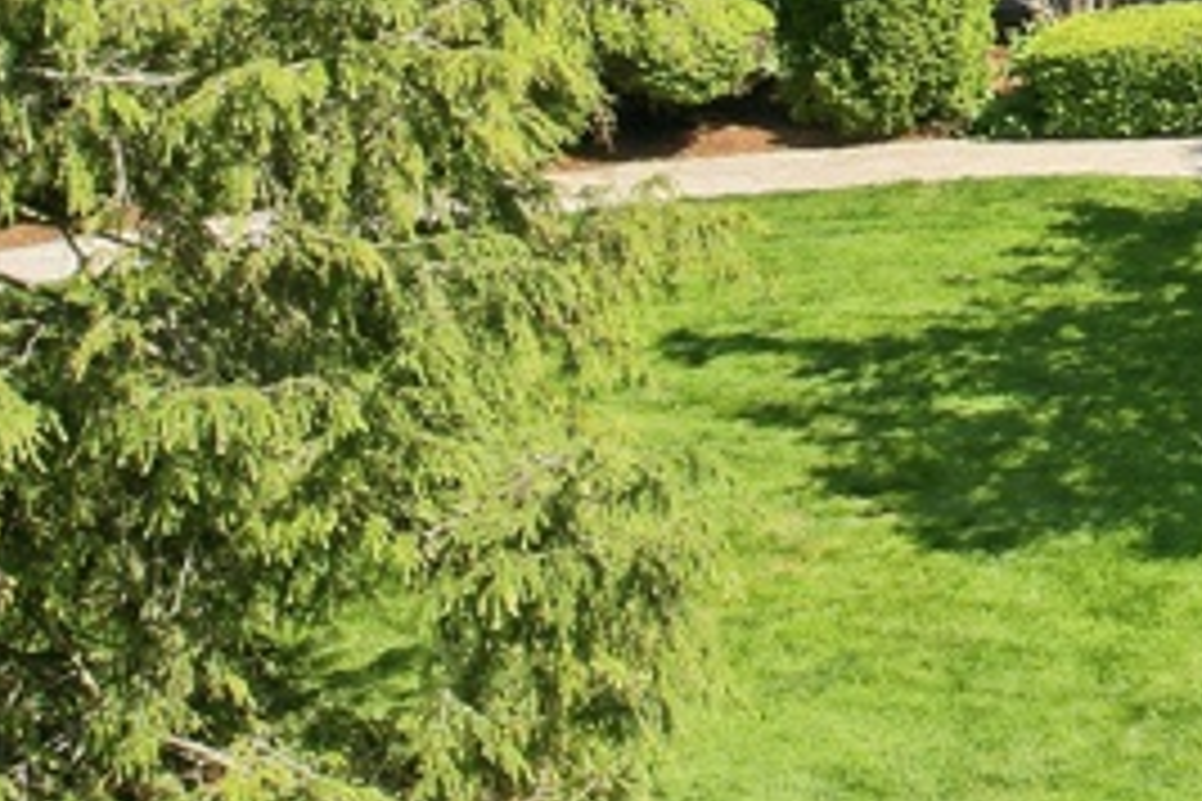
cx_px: 1873
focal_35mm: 99
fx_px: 3305
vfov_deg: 13.1
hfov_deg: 18.1
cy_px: -400
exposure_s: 1/1000
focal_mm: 8.4
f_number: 2.8
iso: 100
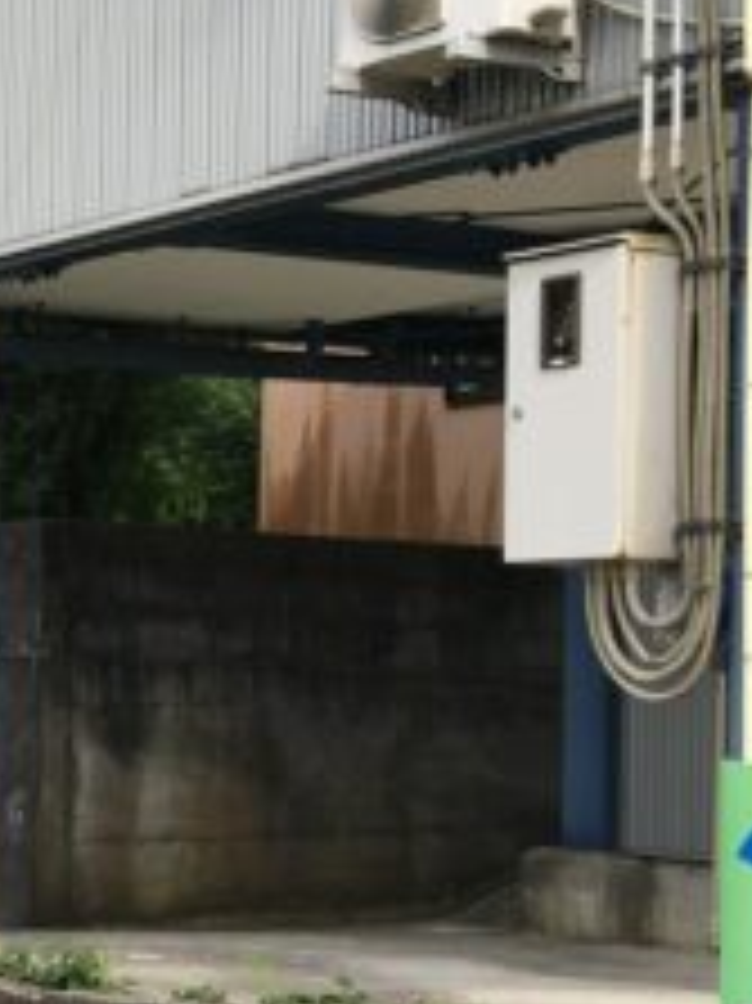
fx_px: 2899
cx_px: -540
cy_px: 594
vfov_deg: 19.6
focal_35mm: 100
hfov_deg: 13.5
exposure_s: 1/693
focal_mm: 4.15
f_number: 2.2
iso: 25
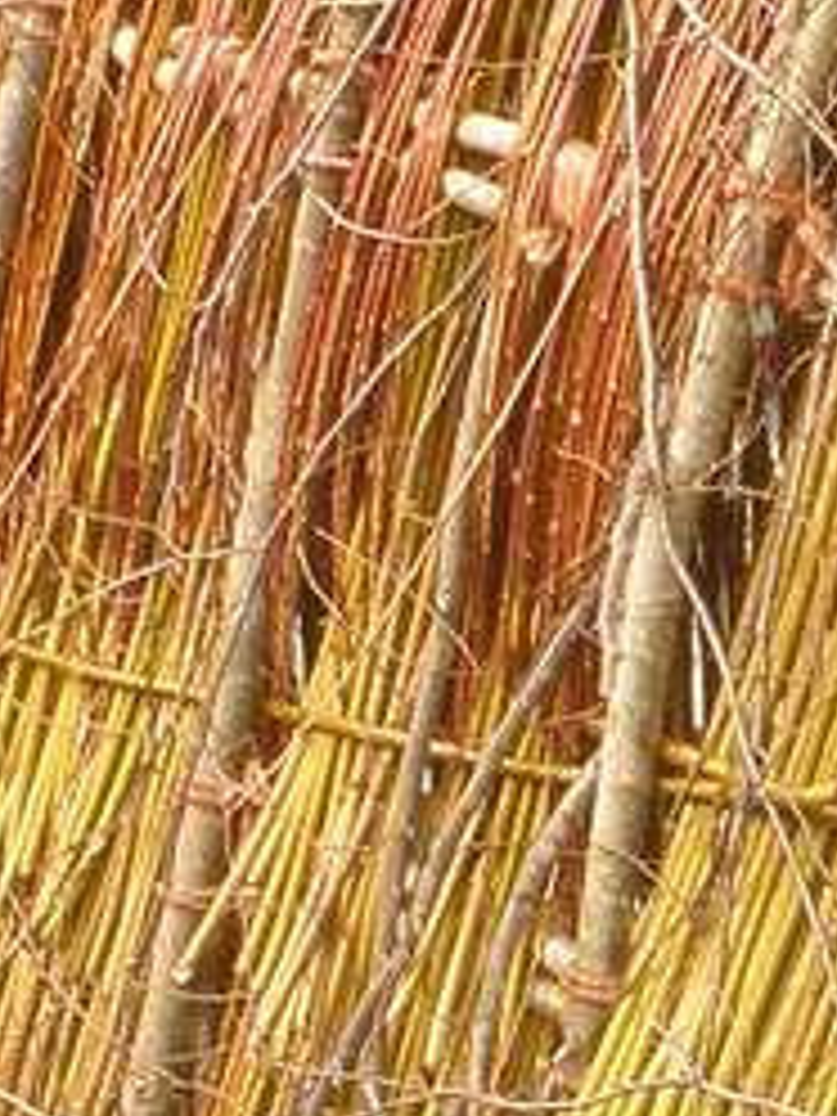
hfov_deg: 3.6
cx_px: 454
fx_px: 13315
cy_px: 414
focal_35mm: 413
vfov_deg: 4.8
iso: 80
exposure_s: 1/80
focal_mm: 11.2
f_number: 4.6
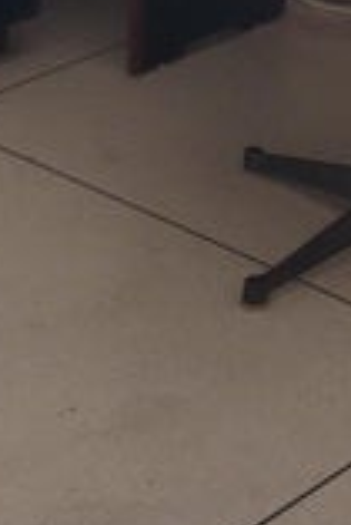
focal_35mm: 164
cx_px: 145
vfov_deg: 11.8
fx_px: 2393
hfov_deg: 8.4
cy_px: -341
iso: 206
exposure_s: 1/42.7
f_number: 1.8
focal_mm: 4.75
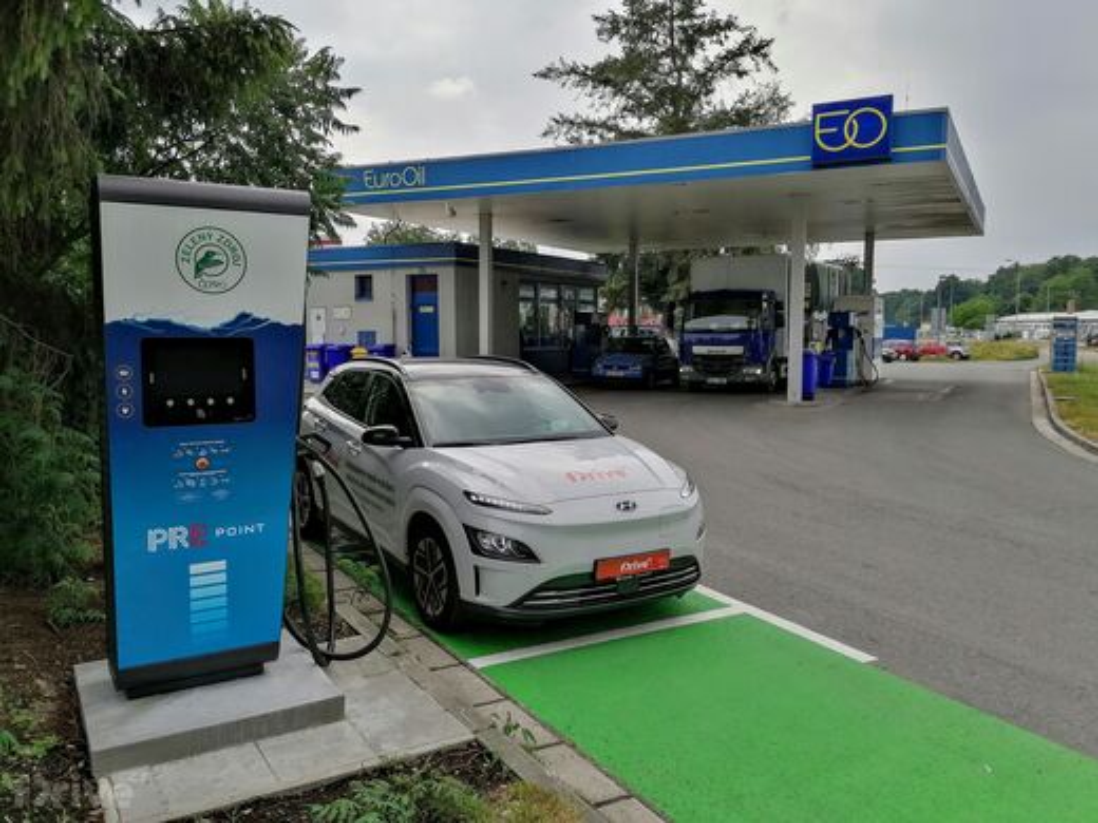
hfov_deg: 61.7
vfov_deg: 48.2
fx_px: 920
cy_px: 412
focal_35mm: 29
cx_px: 549
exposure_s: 1/1965
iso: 50
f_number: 1.8
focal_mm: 5.3
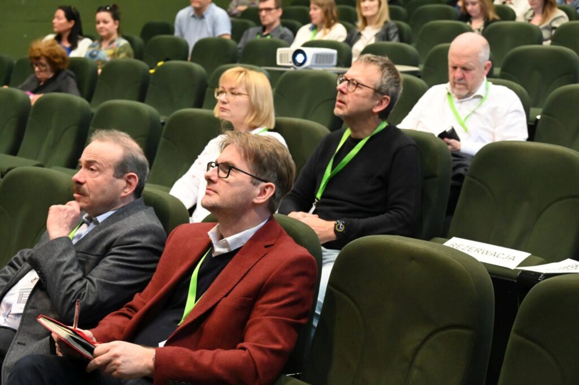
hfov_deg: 35.1
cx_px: 290
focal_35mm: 57
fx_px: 916
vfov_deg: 23.7
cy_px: 192
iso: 8000
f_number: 5.6
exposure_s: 1/125
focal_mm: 57
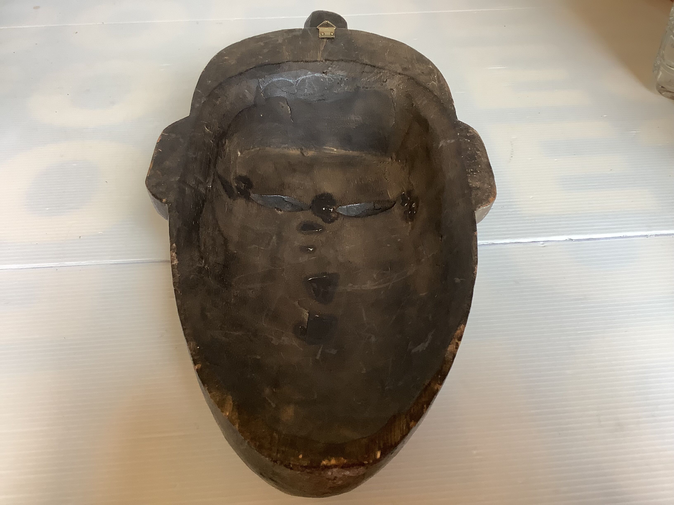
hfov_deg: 58.4
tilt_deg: -45.3
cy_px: 252
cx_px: 337
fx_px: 604
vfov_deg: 45.4
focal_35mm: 31
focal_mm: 3.3
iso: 80
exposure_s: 1/50
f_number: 2.4
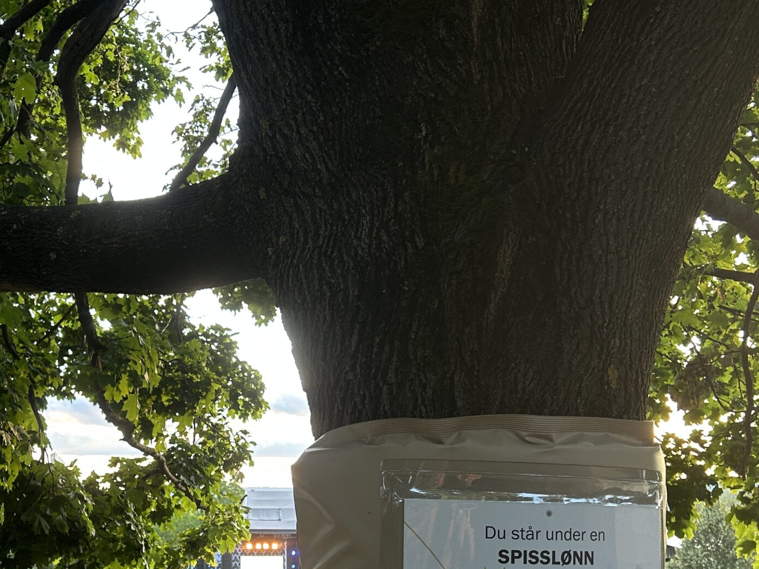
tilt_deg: +1.3
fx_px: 1052
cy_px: 449
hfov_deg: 39.2
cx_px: 253
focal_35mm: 48
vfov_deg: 29.6
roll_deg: +0.4
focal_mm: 5.7
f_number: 1.5
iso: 100
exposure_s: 1/121
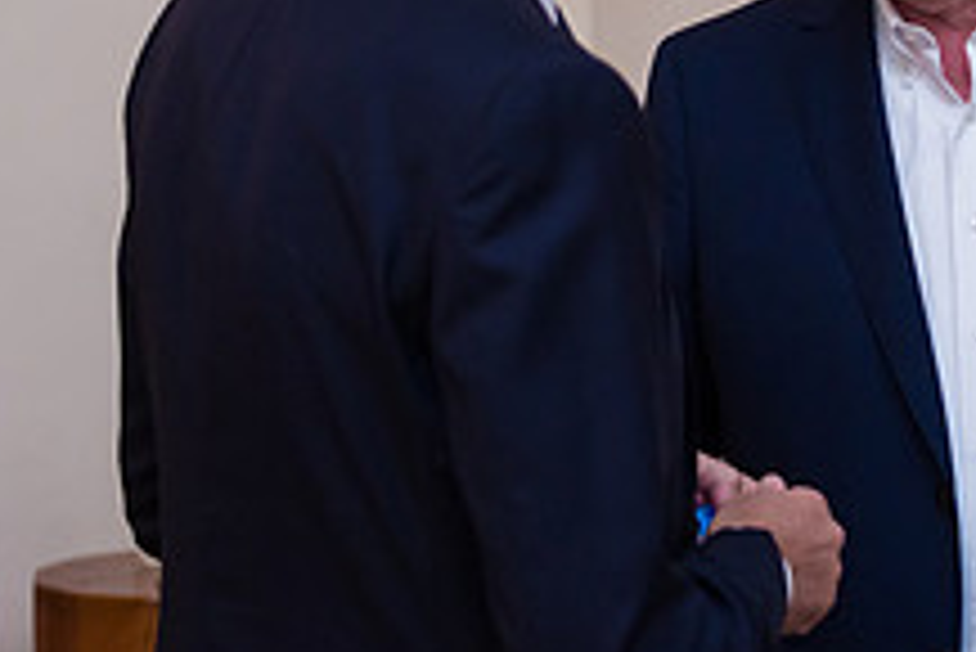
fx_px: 4612
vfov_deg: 8.1
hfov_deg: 12.0
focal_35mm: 170
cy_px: 142
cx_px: 923
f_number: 3.2
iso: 1600
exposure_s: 1/200
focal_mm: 60
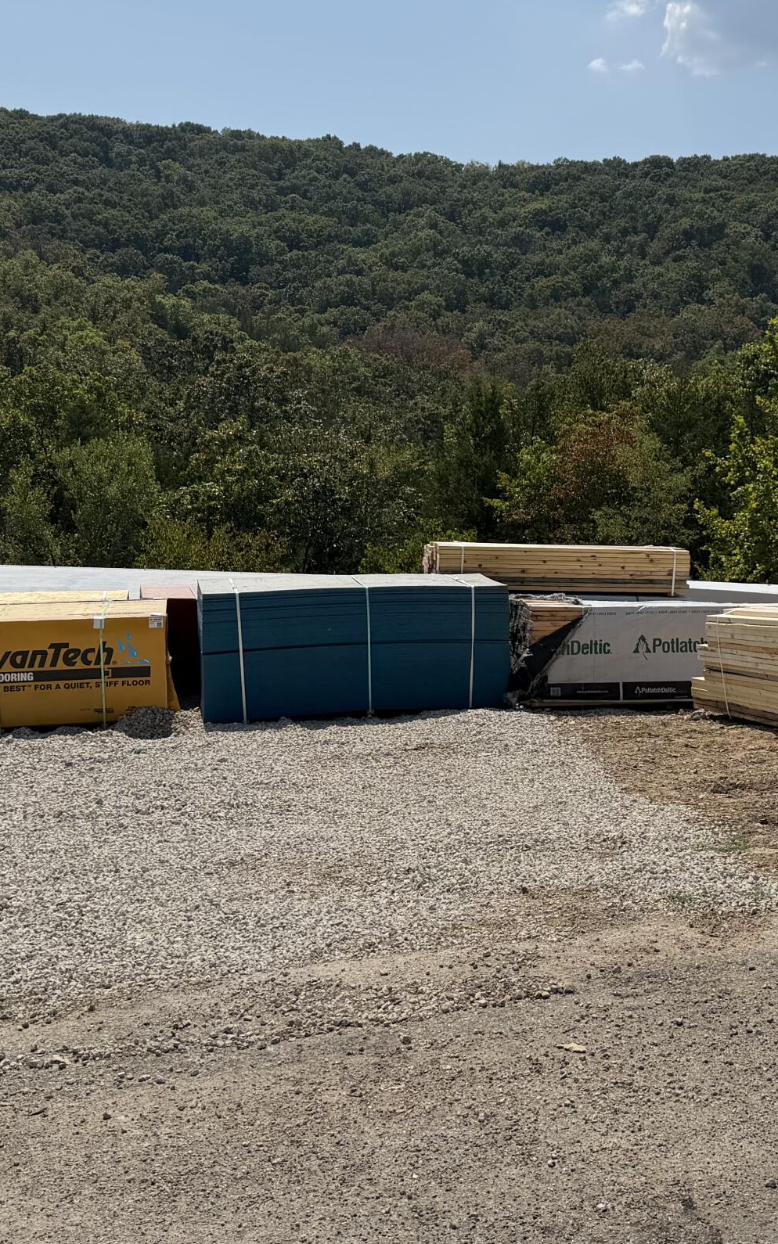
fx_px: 1628
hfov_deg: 26.4
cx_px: 607
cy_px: 502
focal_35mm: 48
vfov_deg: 41.7
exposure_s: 1/9091
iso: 80
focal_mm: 6.76
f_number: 1.78
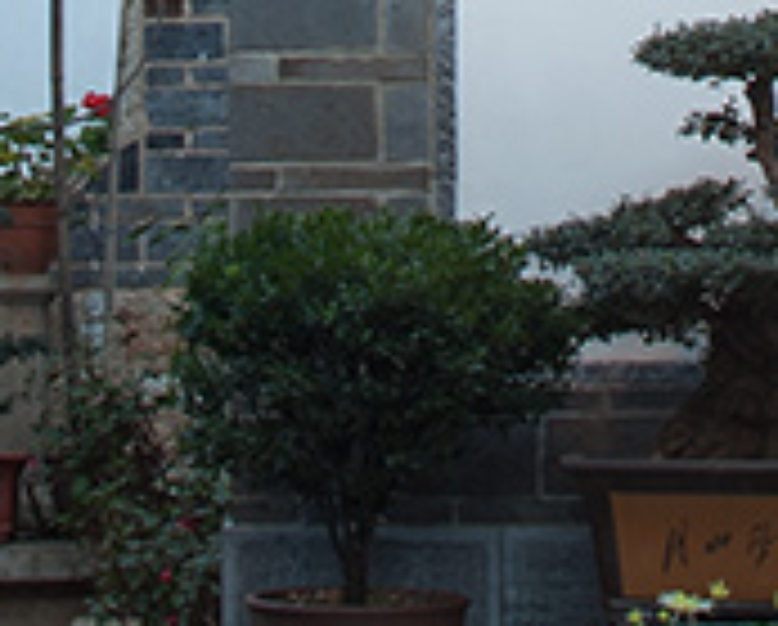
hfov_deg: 9.9
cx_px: 567
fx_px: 4498
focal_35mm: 195
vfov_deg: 7.6
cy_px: -619
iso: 200
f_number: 8
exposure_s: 1/10
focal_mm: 24
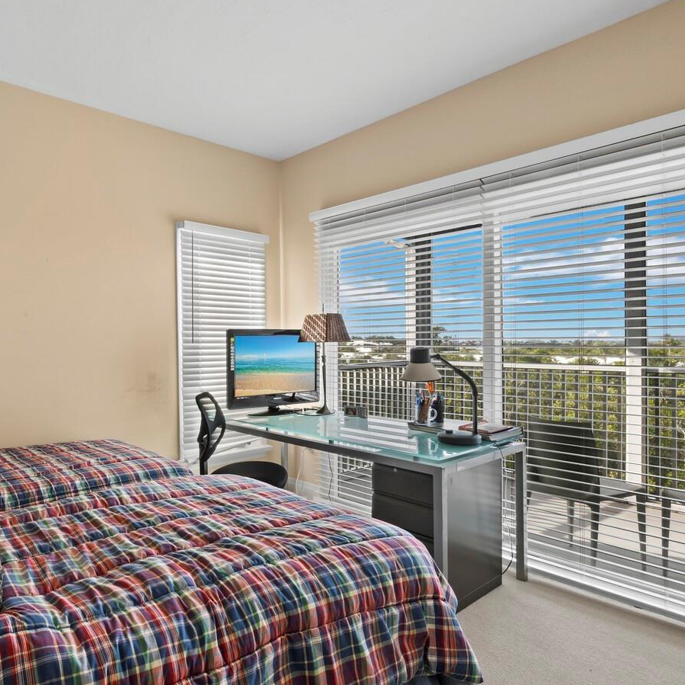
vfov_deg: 69.6
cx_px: 220
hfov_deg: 67.4
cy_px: 345
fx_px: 493
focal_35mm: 22
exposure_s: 1/1.67
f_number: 11
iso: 320
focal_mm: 7
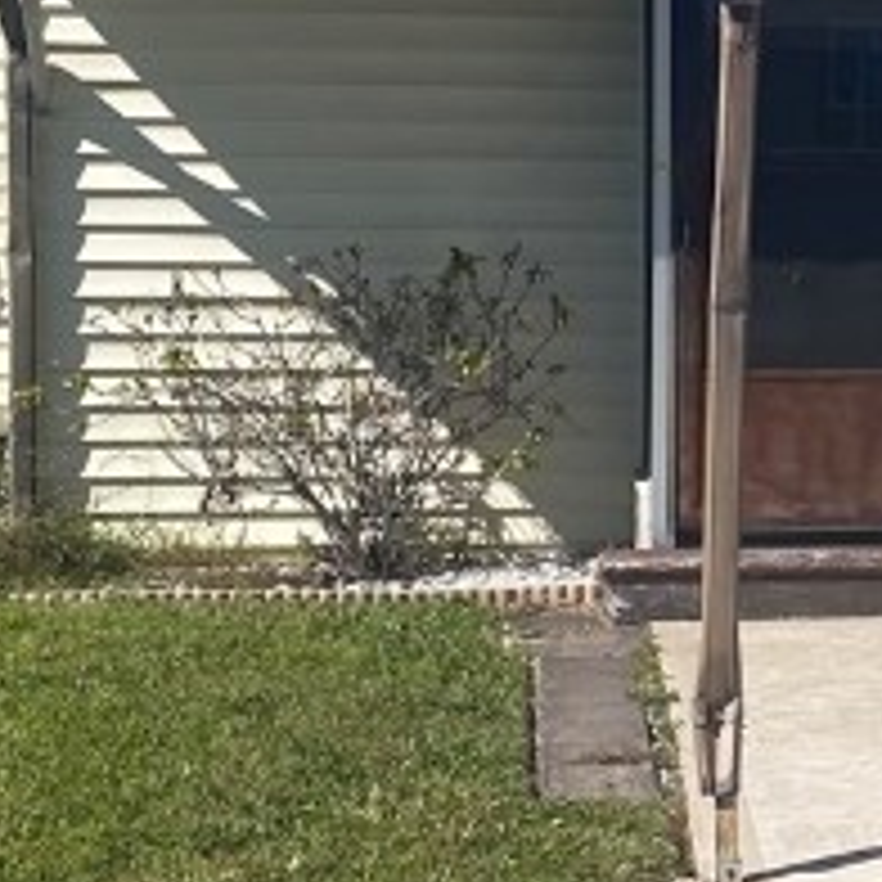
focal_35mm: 120
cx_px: 1242
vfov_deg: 14.5
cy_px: 356
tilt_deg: -1.7
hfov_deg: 13.8
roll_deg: -0.9
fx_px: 3459
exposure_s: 1/3846
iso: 32
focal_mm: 4.25
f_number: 1.8
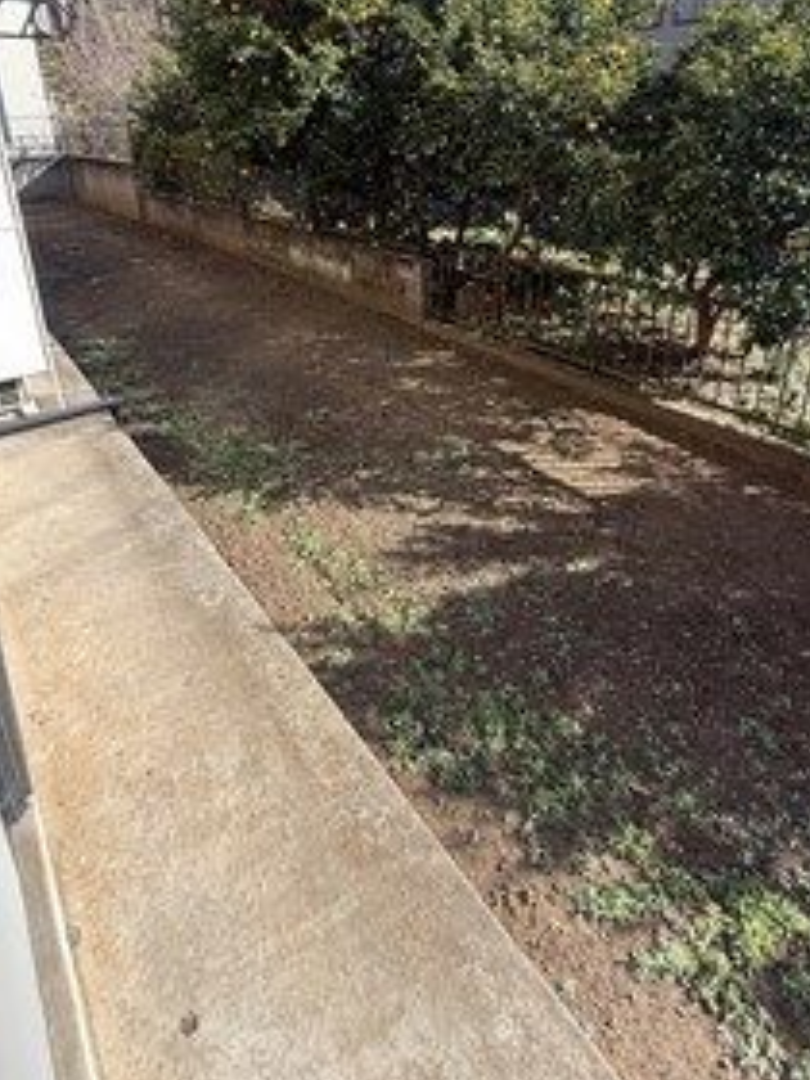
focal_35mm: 20
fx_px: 624
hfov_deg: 65.9
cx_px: 390
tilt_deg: -17.1
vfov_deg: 78.2
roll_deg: +2.3
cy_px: 332
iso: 64
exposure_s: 1/388
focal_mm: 2.22
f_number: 2.2
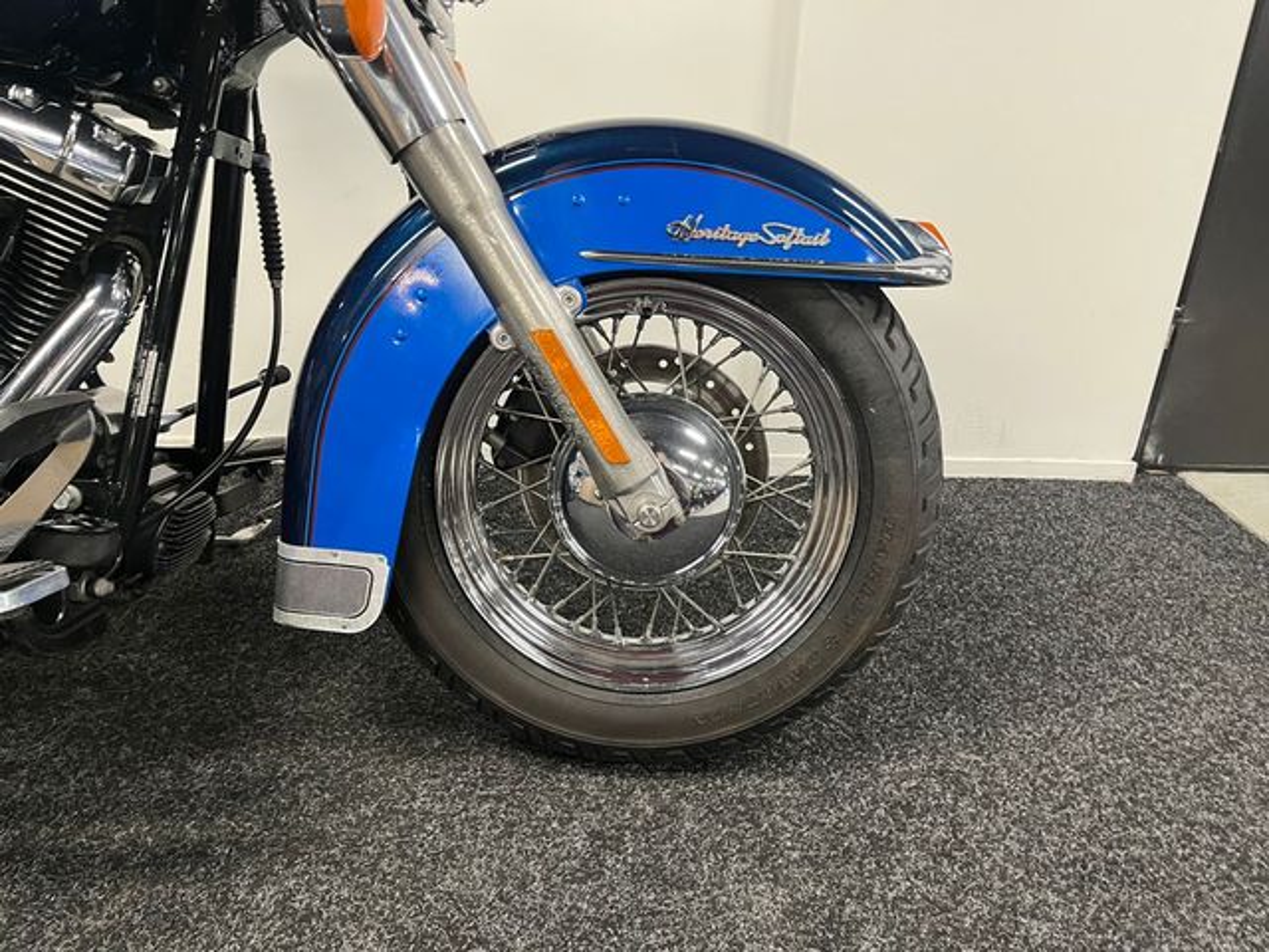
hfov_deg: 67.3
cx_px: 634
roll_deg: +0.6
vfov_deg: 53.1
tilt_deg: -21.4
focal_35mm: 26
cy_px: 476
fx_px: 953
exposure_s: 1/50
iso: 250
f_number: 1.6
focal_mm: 5.1
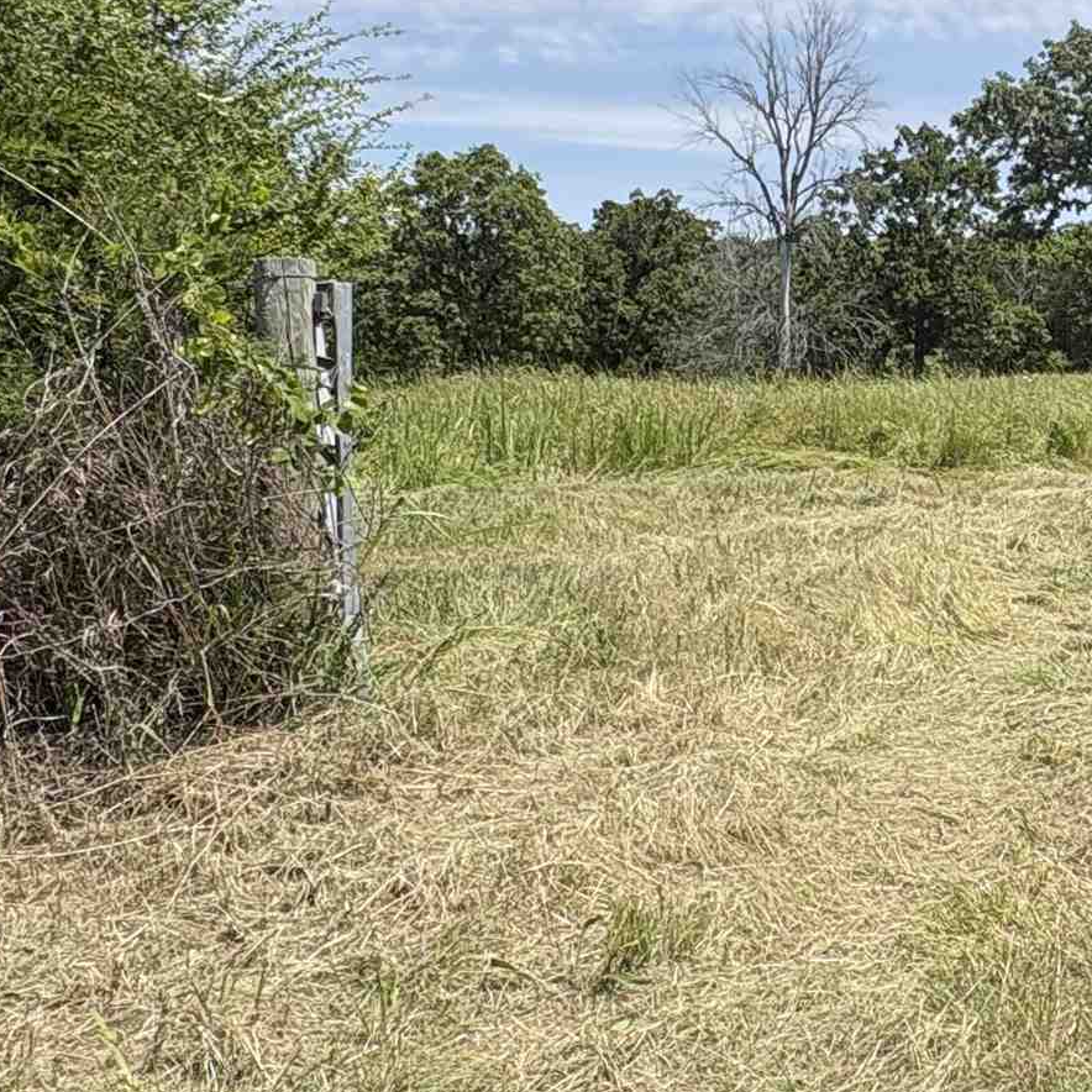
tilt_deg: +0.2
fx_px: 1535
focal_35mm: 43
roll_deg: -2.8
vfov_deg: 38.8
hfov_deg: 34.1
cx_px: 1191
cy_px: 388
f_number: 2.2
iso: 50
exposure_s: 1/2208
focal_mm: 2.22
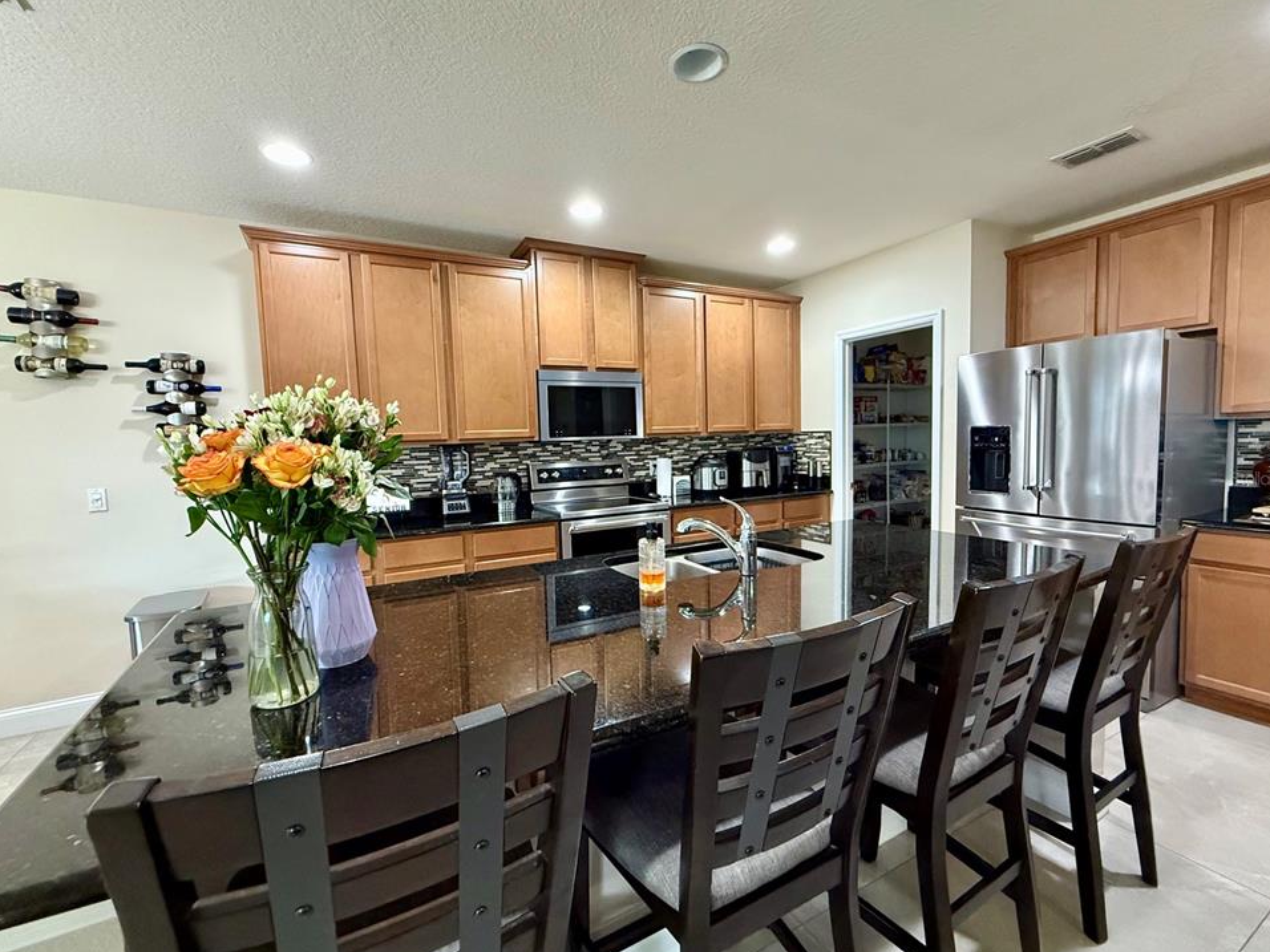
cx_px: 631
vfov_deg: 81.7
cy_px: 478
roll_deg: +1.7
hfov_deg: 98.2
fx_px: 550
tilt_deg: -4.0
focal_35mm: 15
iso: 640
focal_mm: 2.22
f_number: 2.2
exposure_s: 1/60
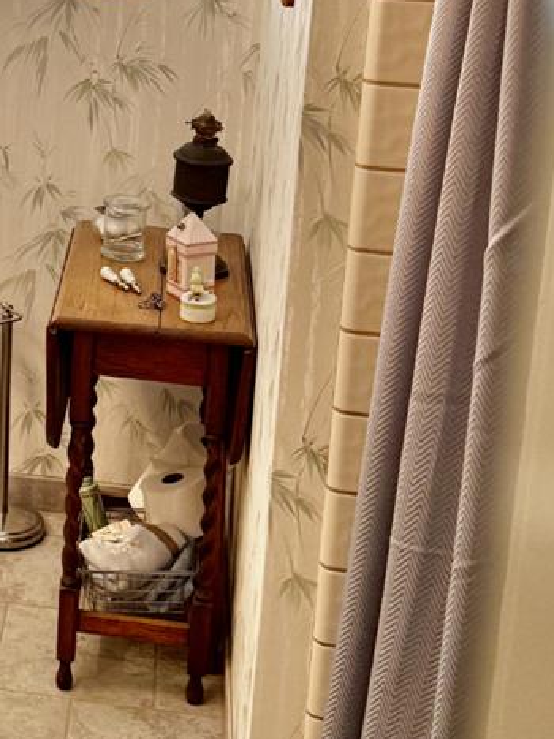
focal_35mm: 77
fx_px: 1644
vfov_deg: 24.6
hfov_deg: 18.3
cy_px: 63
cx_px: -72
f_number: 1.78
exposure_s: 1/120
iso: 100
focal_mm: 6.76
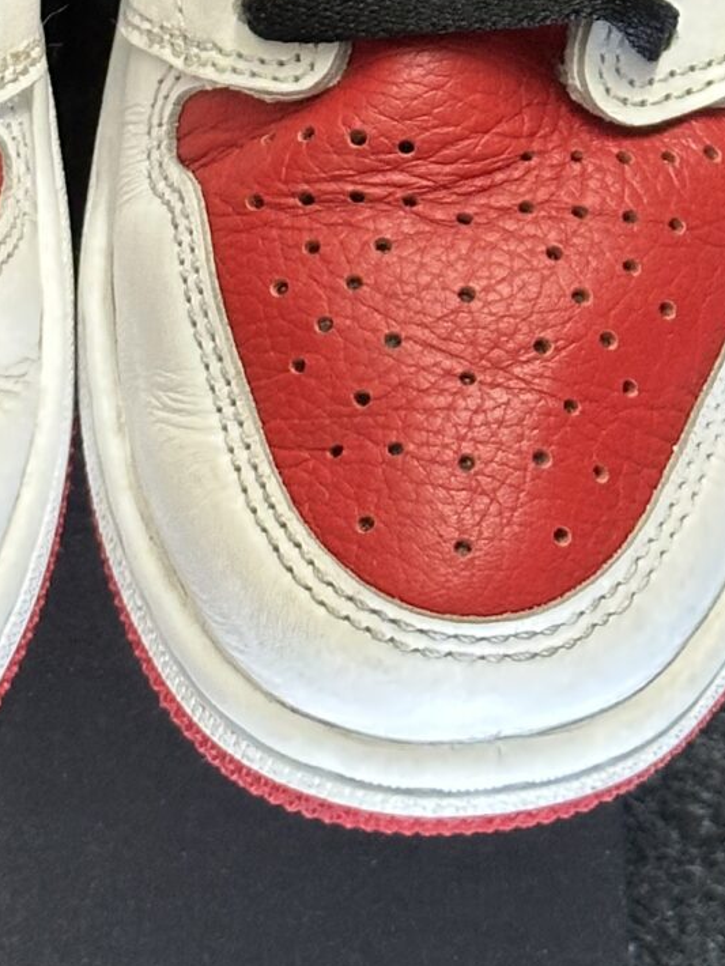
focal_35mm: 173
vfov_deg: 11.1
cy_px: -279
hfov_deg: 8.6
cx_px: 60
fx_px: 4828
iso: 250
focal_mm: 6.86
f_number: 1.78
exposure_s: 1/33
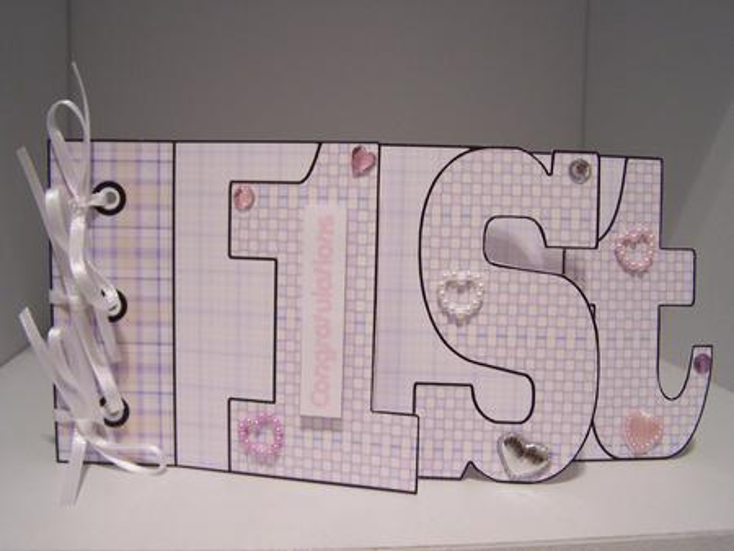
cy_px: 276
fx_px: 806
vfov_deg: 37.8
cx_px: 367
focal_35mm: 38
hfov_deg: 49.0
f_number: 2.8
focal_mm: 6.3
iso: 140
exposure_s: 1/30
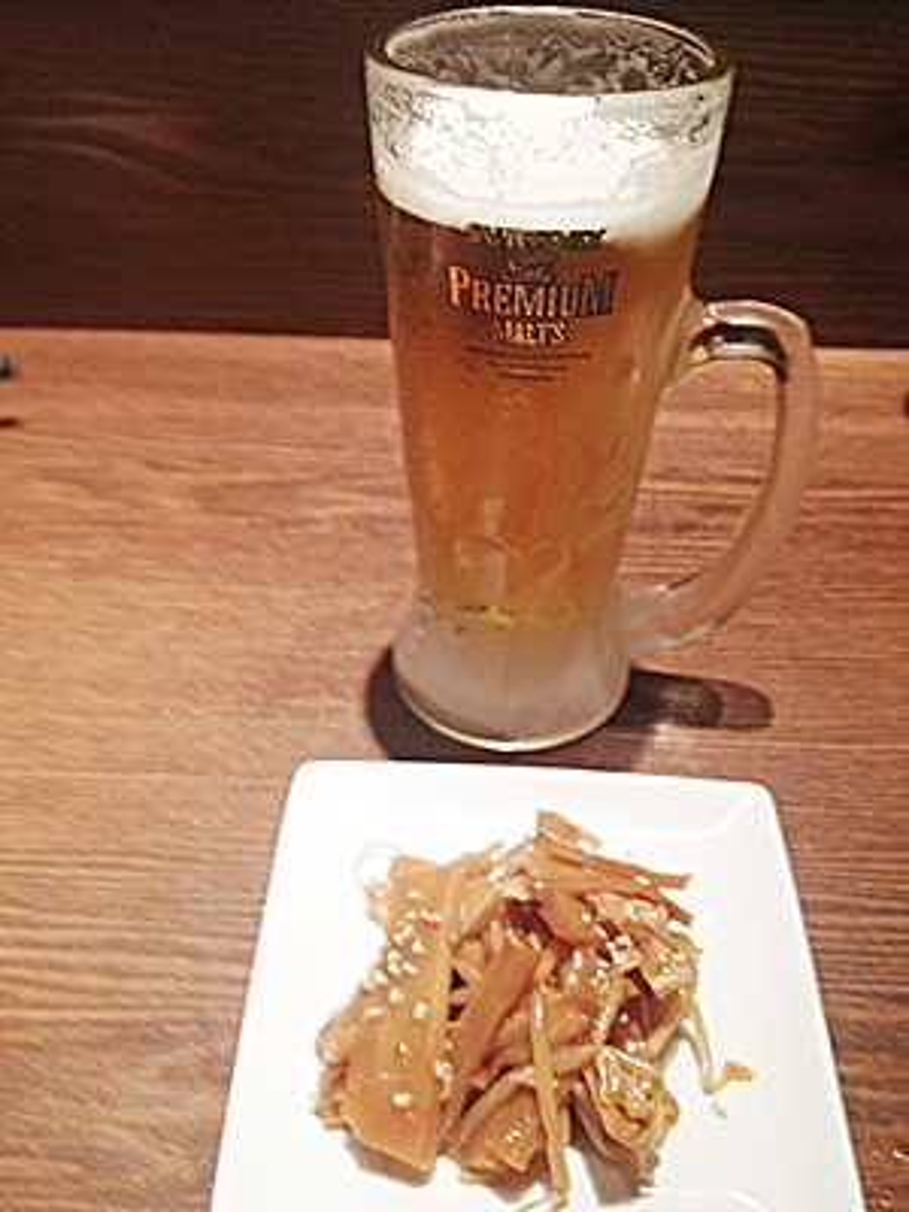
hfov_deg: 40.7
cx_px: 454
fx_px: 1225
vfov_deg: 52.6
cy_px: 606
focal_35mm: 35
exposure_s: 1/20
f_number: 2.4
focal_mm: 4.28
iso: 64
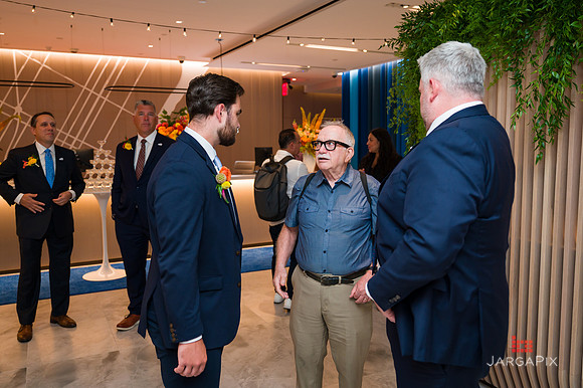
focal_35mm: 31
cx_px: 298
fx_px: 508
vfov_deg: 41.8
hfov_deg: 59.7
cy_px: 190
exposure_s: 1/160
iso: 800
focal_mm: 30
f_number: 3.2
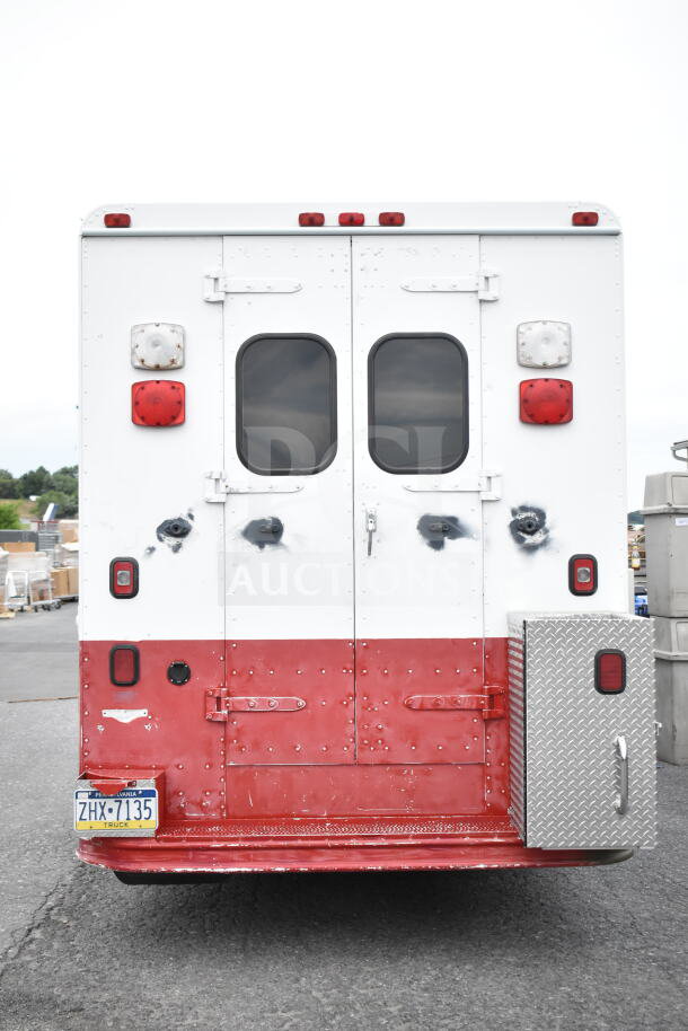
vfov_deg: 43.6
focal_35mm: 45
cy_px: 516
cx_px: 344
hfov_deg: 29.9
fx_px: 1289
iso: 1600
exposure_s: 1/3200
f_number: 4.2
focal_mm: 30
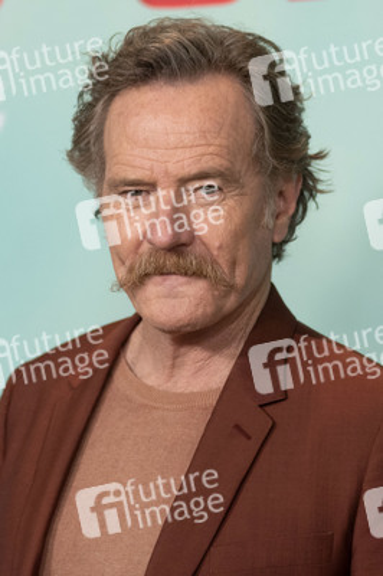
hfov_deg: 10.9
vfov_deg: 16.4
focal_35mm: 125
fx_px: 1998
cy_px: 288
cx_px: 192
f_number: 3.5
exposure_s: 1/640
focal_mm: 125
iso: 1600
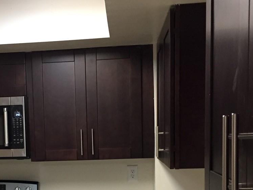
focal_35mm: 62
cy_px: 187
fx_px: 453
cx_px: 62
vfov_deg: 22.8
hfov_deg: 30.7
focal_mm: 4.15
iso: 160
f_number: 2.2
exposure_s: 1/30
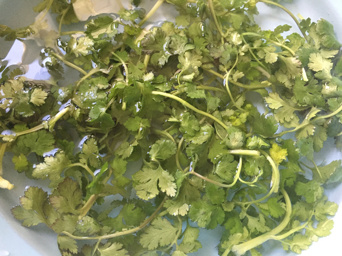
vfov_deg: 48.2
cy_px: 128
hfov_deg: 61.7
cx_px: 171
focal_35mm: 29
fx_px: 287
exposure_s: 1/17
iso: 250
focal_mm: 4.15
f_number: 2.2
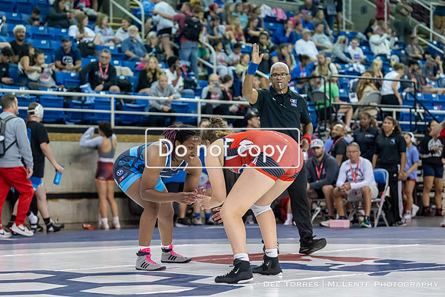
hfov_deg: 21.4
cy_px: 173
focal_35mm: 95
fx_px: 1173
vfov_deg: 14.4
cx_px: 180
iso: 3200
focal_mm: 79
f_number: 2.8
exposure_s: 1/800
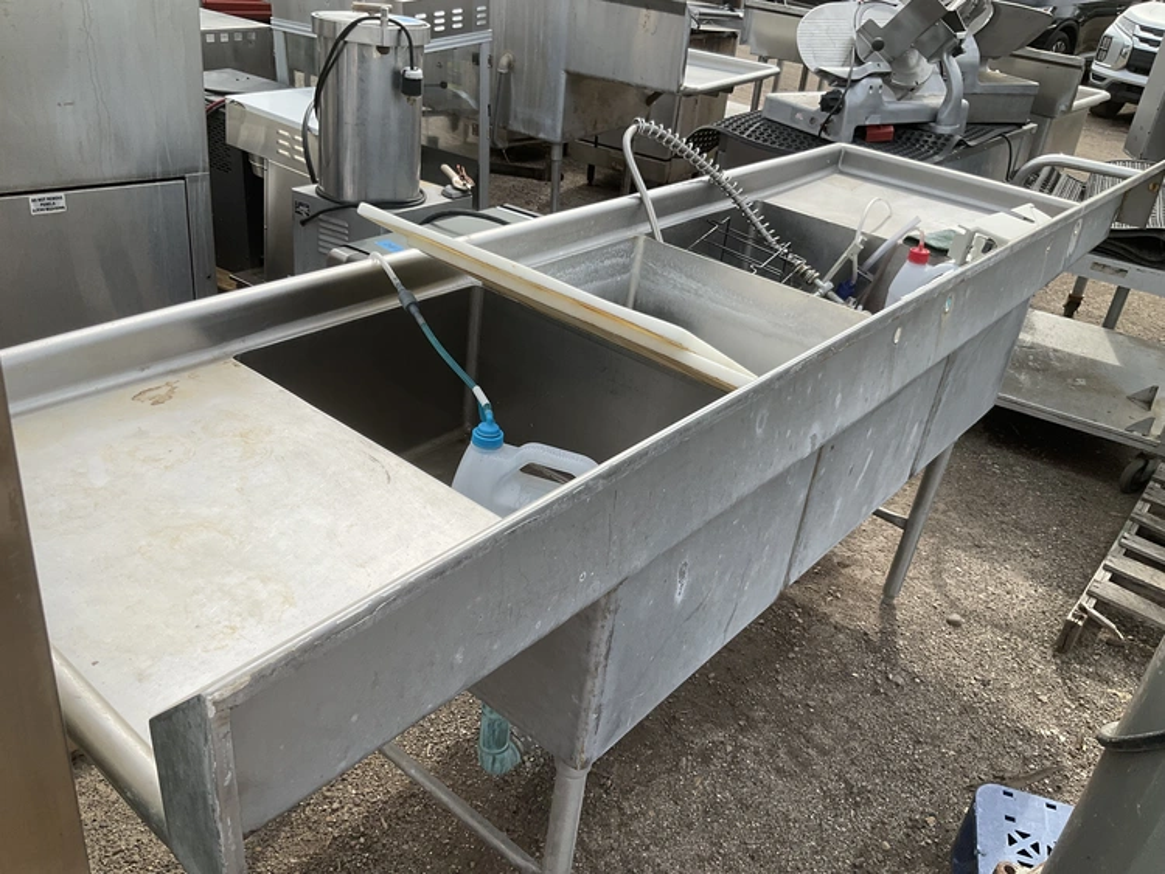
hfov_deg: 61.6
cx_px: 582
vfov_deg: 48.3
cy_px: 437
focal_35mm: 29
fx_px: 976
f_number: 1.8
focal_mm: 3
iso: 25
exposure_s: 1/1221
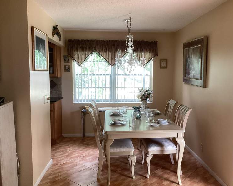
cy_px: 93
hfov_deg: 54.2
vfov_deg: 44.5
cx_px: 125
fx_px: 228
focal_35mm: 33
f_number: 2.4
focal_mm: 3.3
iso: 80
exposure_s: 1/60
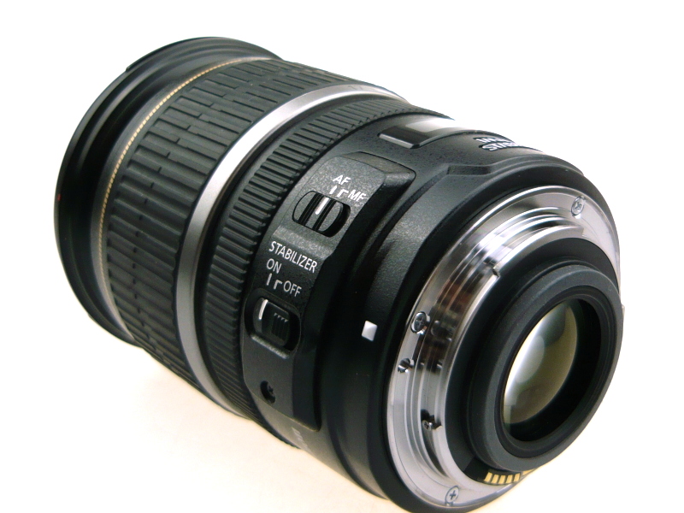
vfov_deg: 28.0
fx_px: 1028
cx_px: 342
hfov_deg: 36.8
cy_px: 256
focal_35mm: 52
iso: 100
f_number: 2.8
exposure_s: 1/160
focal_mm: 5.5
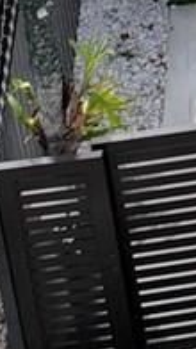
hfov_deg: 4.7
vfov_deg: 8.7
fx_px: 1971
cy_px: -616
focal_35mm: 213
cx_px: 987
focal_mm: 12.29
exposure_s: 1/2000
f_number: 2.8
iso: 130
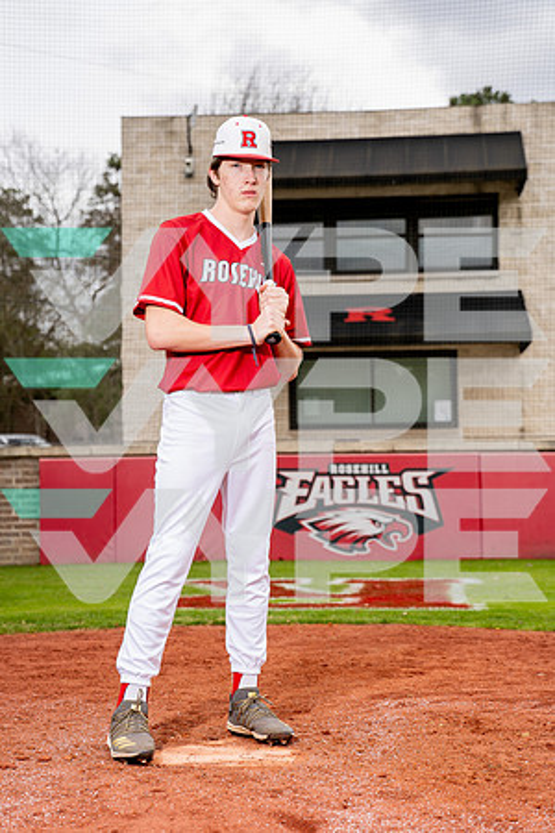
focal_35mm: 67
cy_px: 416
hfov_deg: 20.3
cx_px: 278
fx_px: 1549
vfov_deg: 30.1
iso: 100
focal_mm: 67
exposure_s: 1/250
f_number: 4
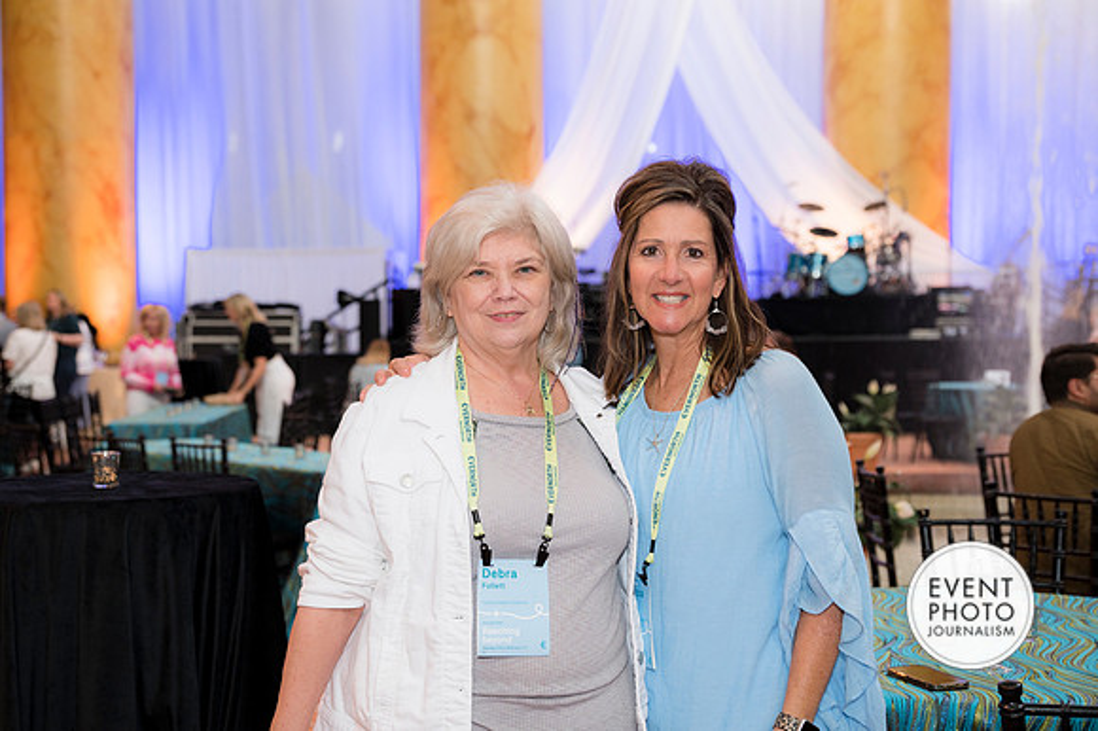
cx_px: 525
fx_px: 1710
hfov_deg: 35.6
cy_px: 349
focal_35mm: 56
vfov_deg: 24.1
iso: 800
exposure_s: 1/100
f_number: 4
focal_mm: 52
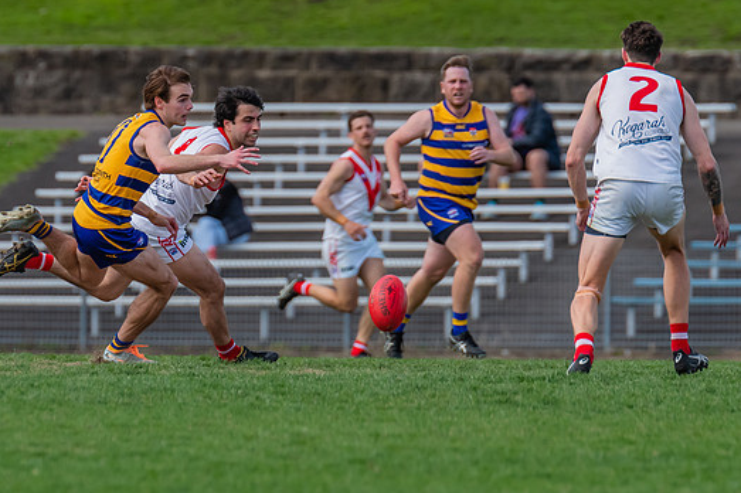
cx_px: 192
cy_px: 209
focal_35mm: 827
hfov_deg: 2.5
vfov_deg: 1.7
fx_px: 17011
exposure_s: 1/1600
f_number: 5.6
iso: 800
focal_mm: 420
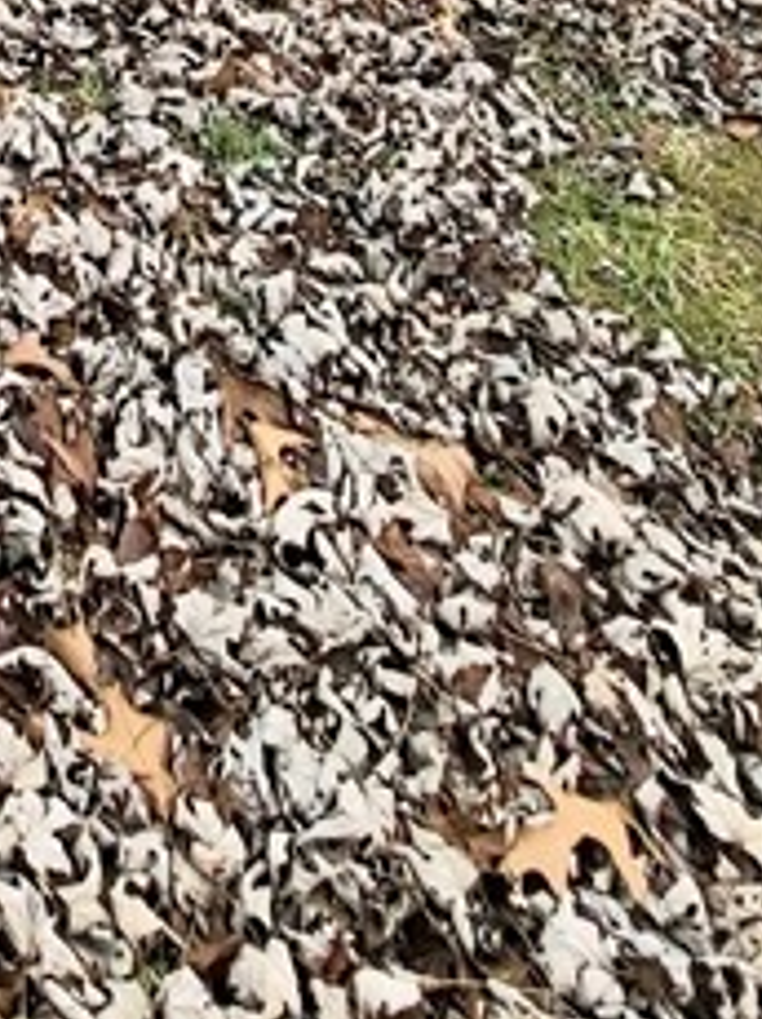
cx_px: -381
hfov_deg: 21.2
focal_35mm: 58
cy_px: -966
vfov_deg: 19.8
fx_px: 1706
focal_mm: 1.74
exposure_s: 1/556
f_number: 2.2
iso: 32
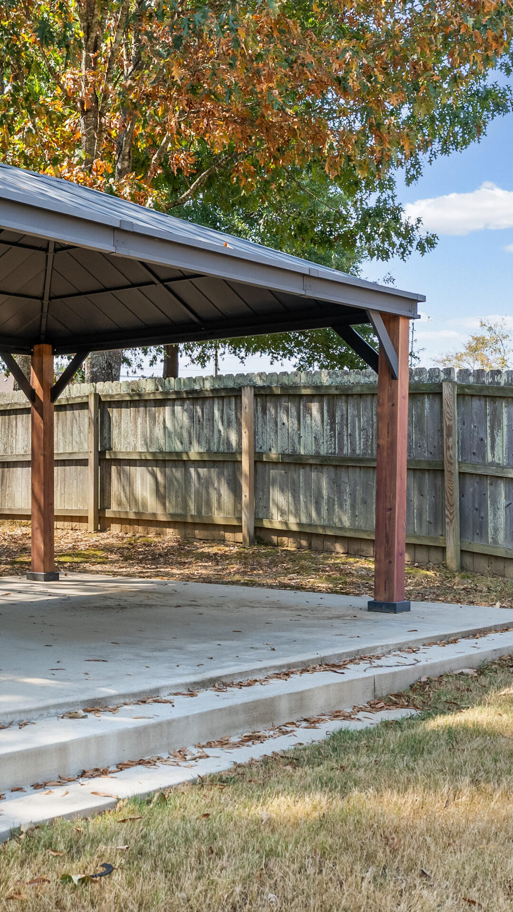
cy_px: 451
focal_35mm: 46
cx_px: -49
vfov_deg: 44.6
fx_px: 1112
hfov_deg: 24.3
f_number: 9
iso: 800
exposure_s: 1/160
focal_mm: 29
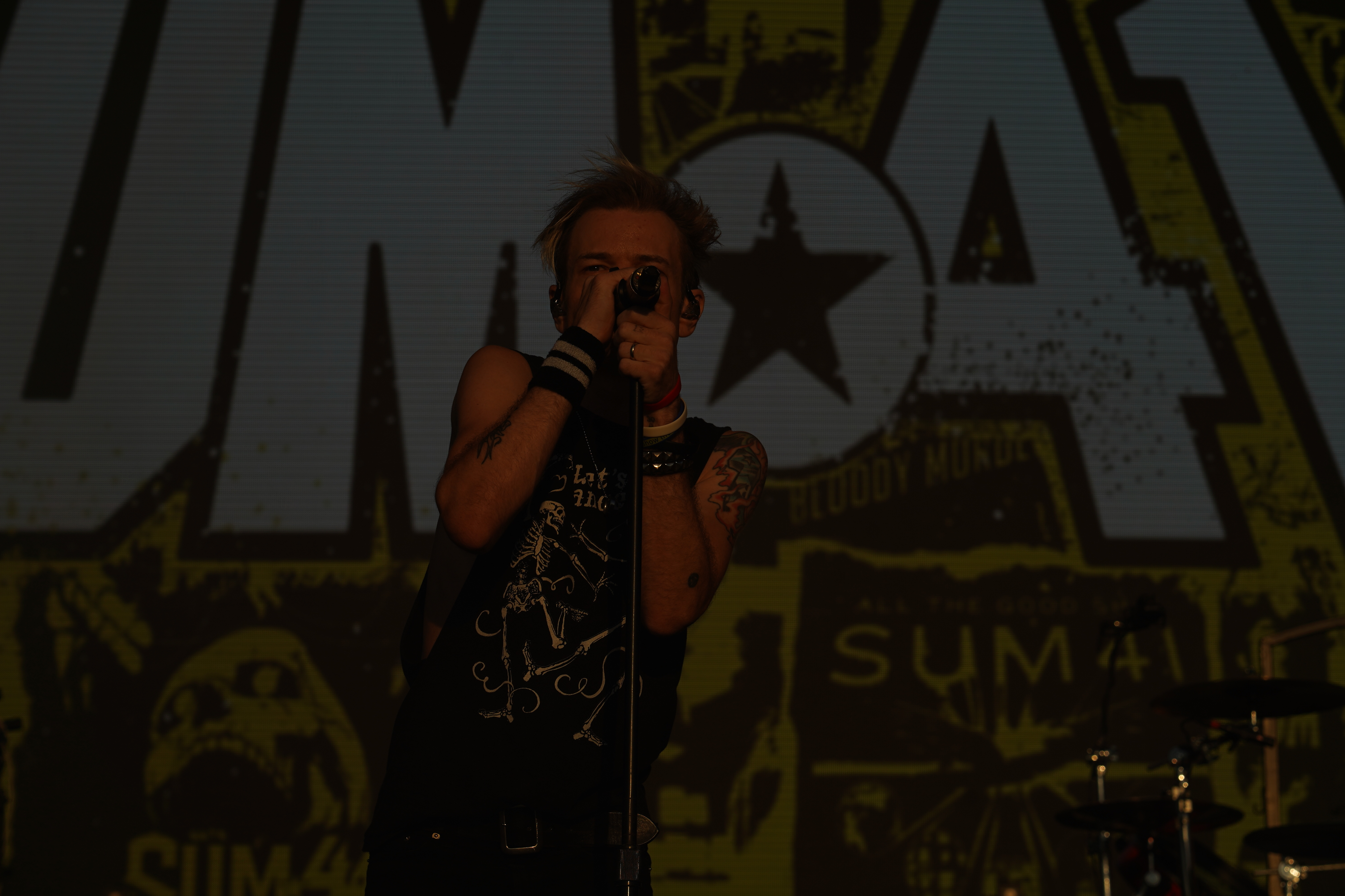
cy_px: 448
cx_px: 672
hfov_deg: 19.5
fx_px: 3923
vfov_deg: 13.0
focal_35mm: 105
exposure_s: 1/1250
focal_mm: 105
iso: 100
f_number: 8
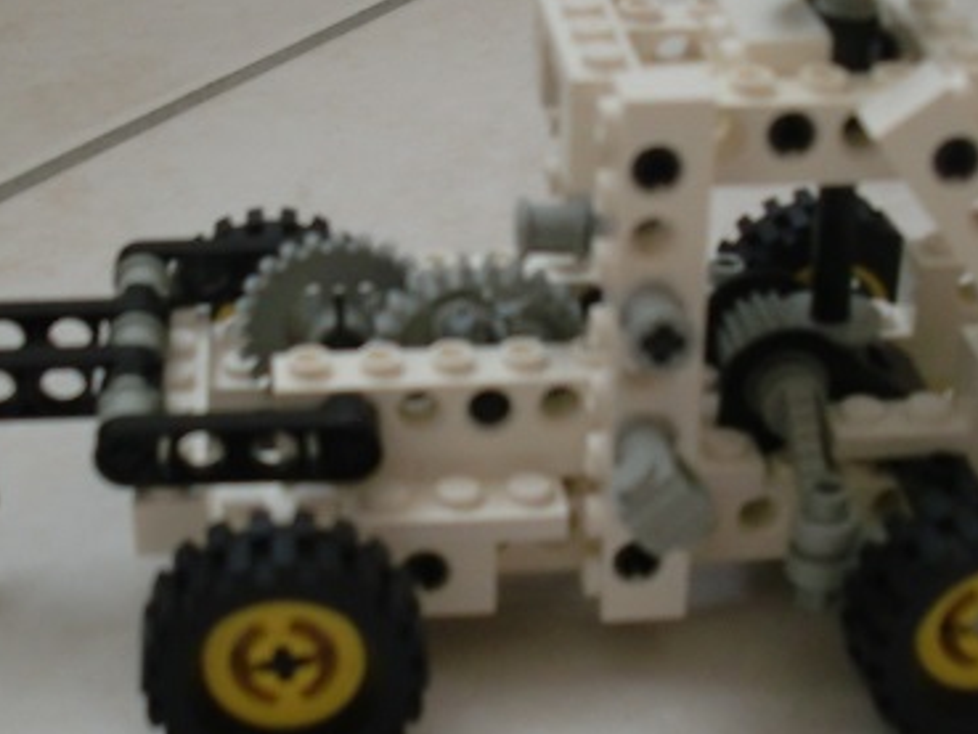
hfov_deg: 25.0
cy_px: 347
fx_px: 2204
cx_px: 485
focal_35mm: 78
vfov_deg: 18.9
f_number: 2.8
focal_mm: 6.3
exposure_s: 1/60
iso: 200
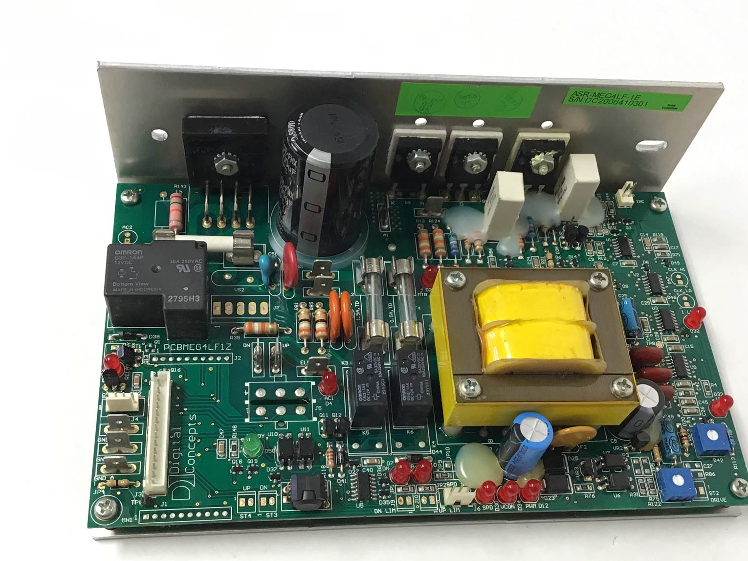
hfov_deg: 45.8
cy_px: 303
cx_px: 368
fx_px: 886
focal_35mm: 41
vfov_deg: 35.1
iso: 50
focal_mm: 3.3
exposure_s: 1/33
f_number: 2.4
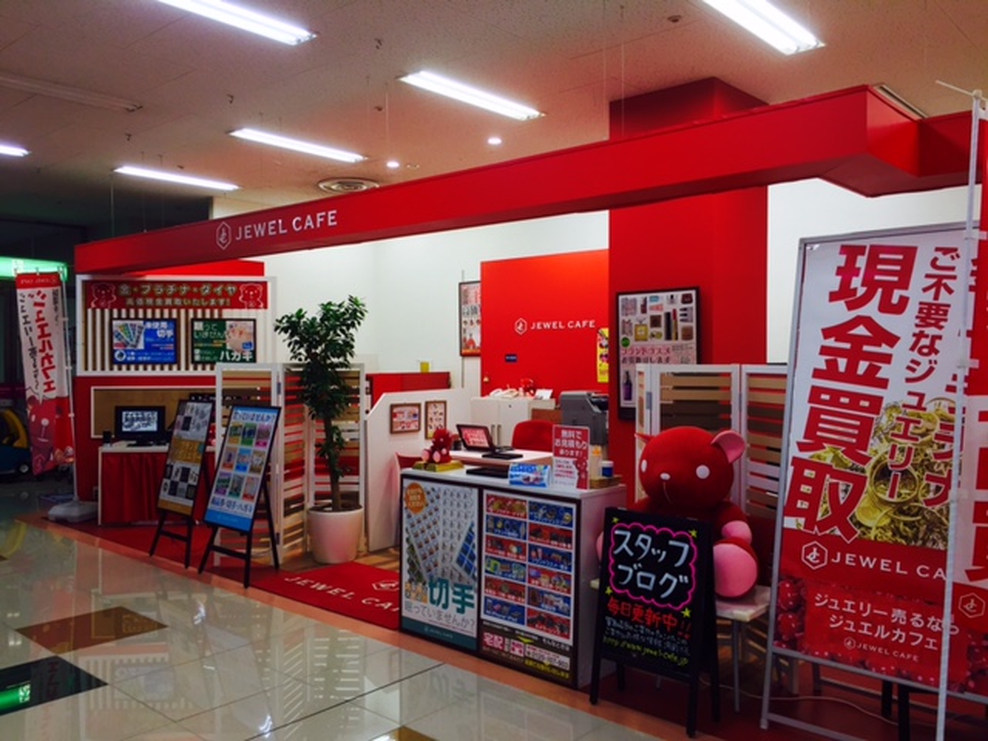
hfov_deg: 61.7
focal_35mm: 29
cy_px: 370
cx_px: 494
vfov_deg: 48.2
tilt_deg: -0.8
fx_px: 828
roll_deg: -0.7
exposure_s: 1/60
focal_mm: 4.15
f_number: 2.2
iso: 40
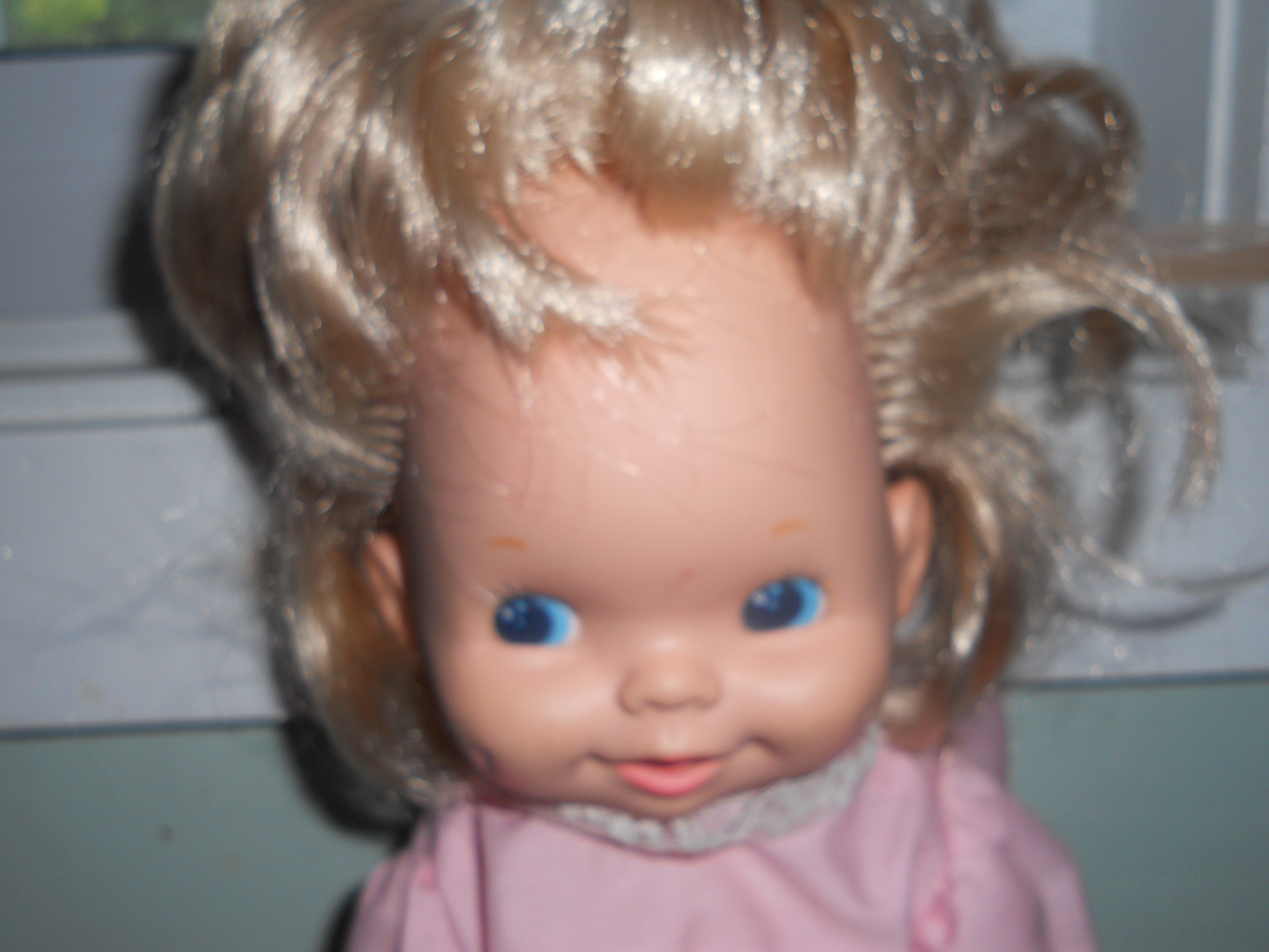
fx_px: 1173
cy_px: 476
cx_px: 634
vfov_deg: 44.2
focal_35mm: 32
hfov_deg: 56.8
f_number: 8.8
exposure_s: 1/25
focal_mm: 5.8
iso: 80
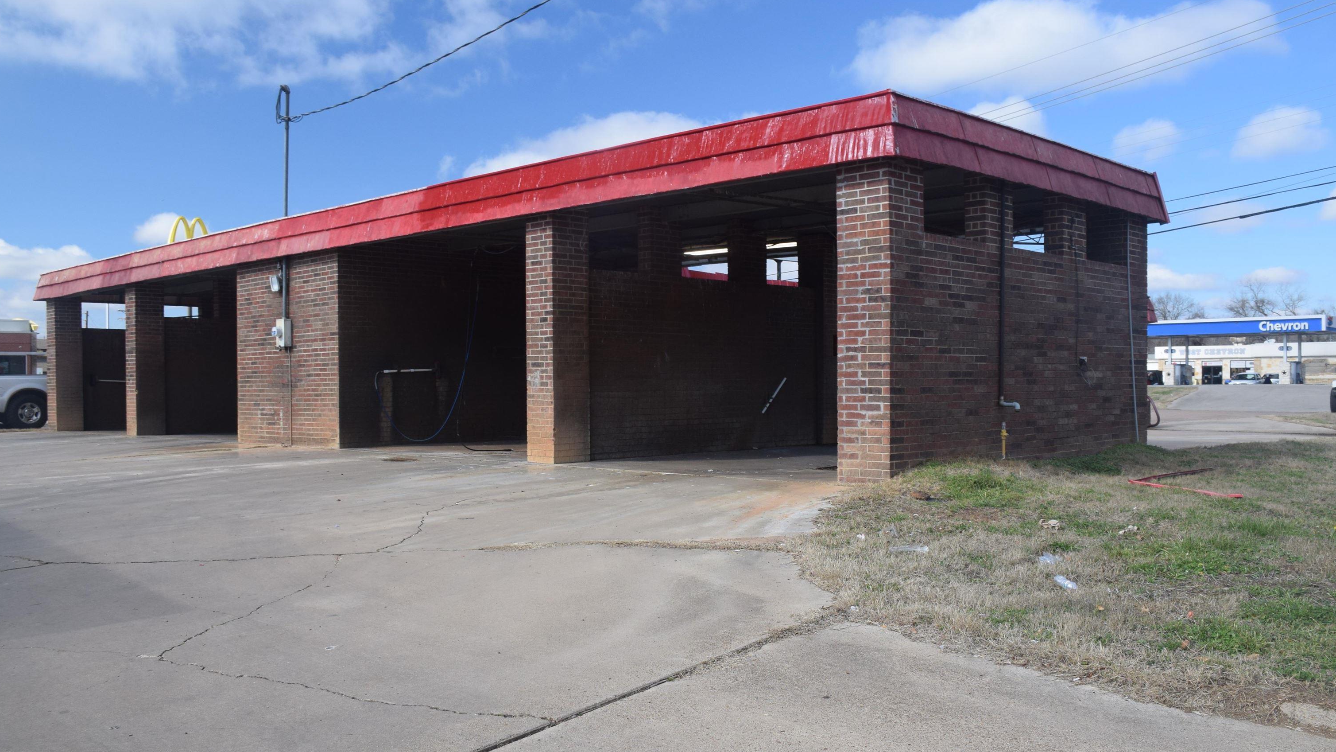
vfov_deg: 36.7
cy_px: 392
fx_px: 1134
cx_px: 674
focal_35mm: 32
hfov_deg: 61.0
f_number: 8
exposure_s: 1/250
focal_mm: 20
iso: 400
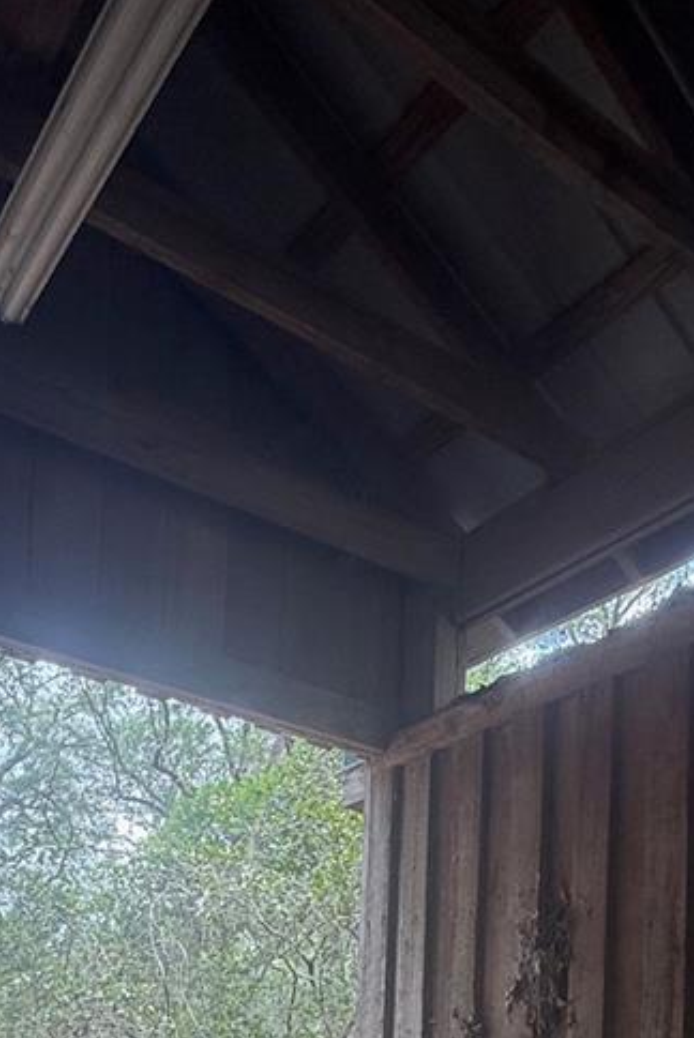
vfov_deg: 42.5
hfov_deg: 36.0
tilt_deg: +1.6
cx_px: 163
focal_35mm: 36
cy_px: 1126
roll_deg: -1.3
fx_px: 1039
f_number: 2.2
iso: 64
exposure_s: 1/99
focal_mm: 2.22
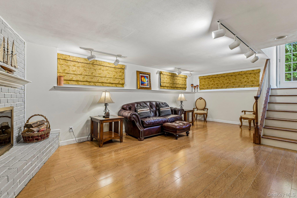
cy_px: 99
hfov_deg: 93.3
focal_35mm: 17
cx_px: 148
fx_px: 140
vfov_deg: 70.4
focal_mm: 17
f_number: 9
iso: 250
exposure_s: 1/5
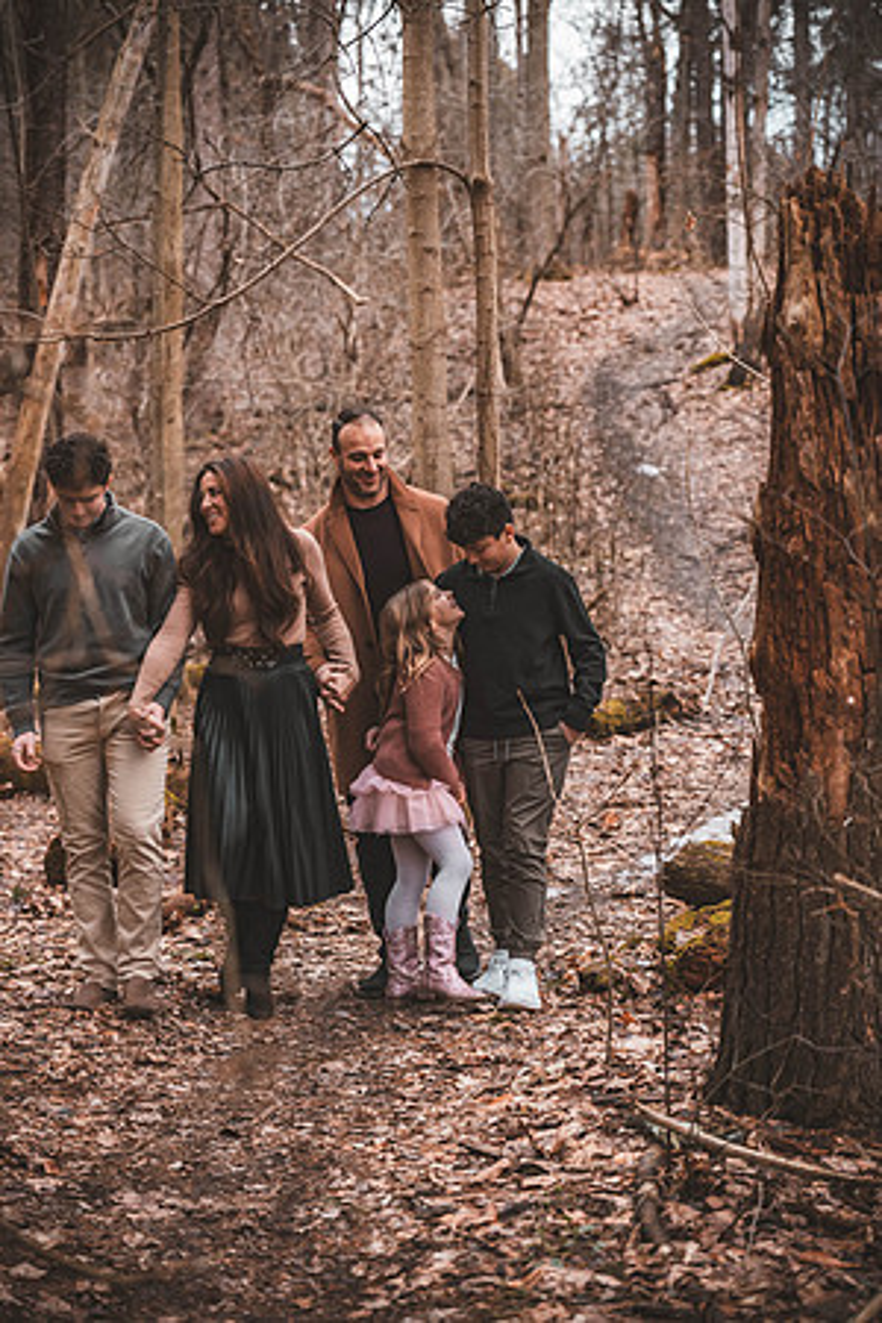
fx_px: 2572
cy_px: 662
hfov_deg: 19.5
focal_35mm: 70
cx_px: 441
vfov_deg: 28.8
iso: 1000
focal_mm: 70
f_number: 2.8
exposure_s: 1/250
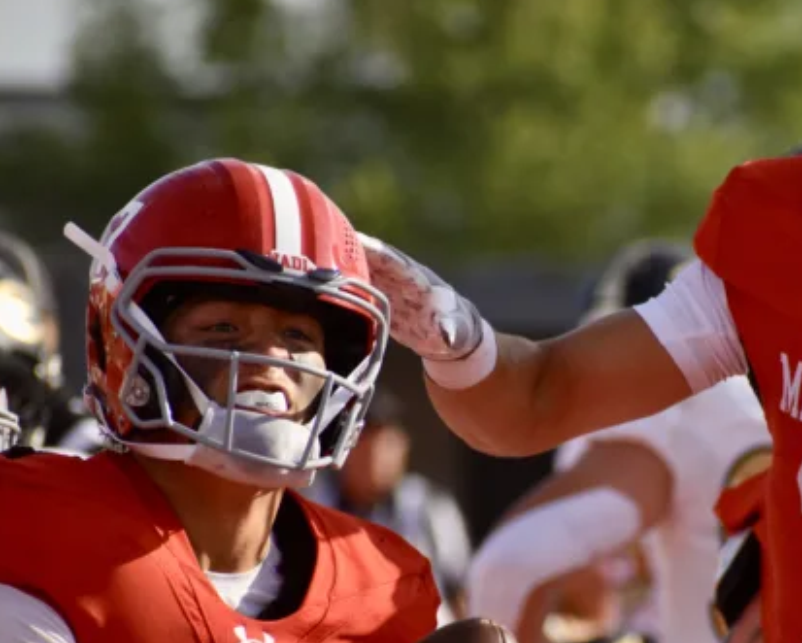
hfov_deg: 2.5
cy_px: 468
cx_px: 509
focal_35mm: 766
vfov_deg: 2.0
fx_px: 18195
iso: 400
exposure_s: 1/1600
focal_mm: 300
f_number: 6.3
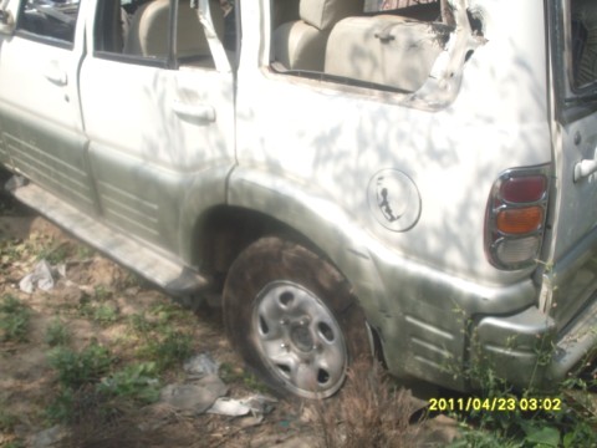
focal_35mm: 38
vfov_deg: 37.7
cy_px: 224
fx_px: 655
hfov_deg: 49.0
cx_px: 298
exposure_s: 1/125
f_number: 8.4
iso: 80
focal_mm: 6.3
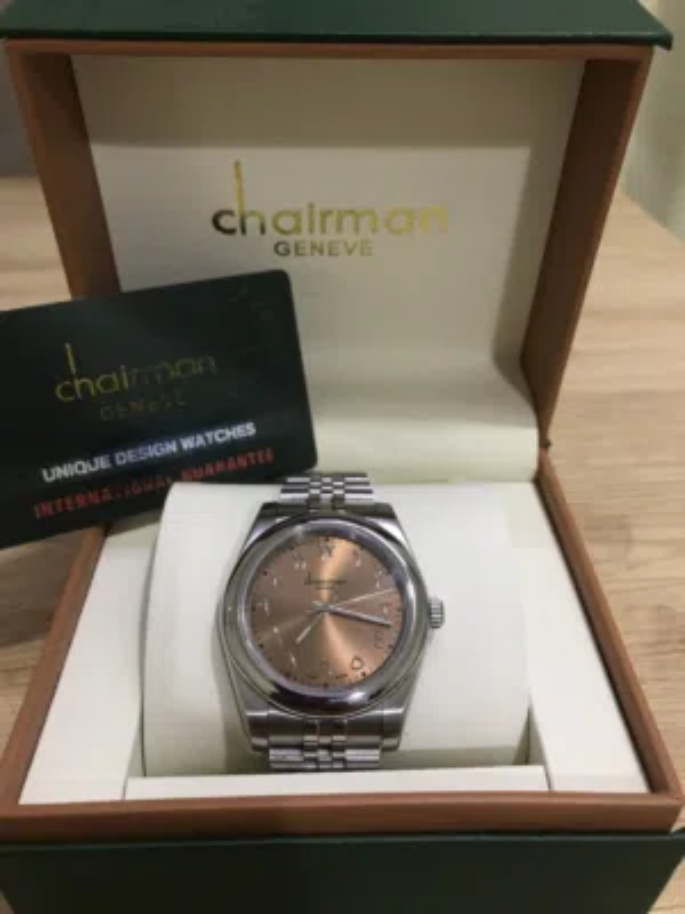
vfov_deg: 63.4
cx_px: 342
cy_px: 457
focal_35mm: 28
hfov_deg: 49.7
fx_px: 739
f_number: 1.8
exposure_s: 1/17
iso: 64
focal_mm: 3.99
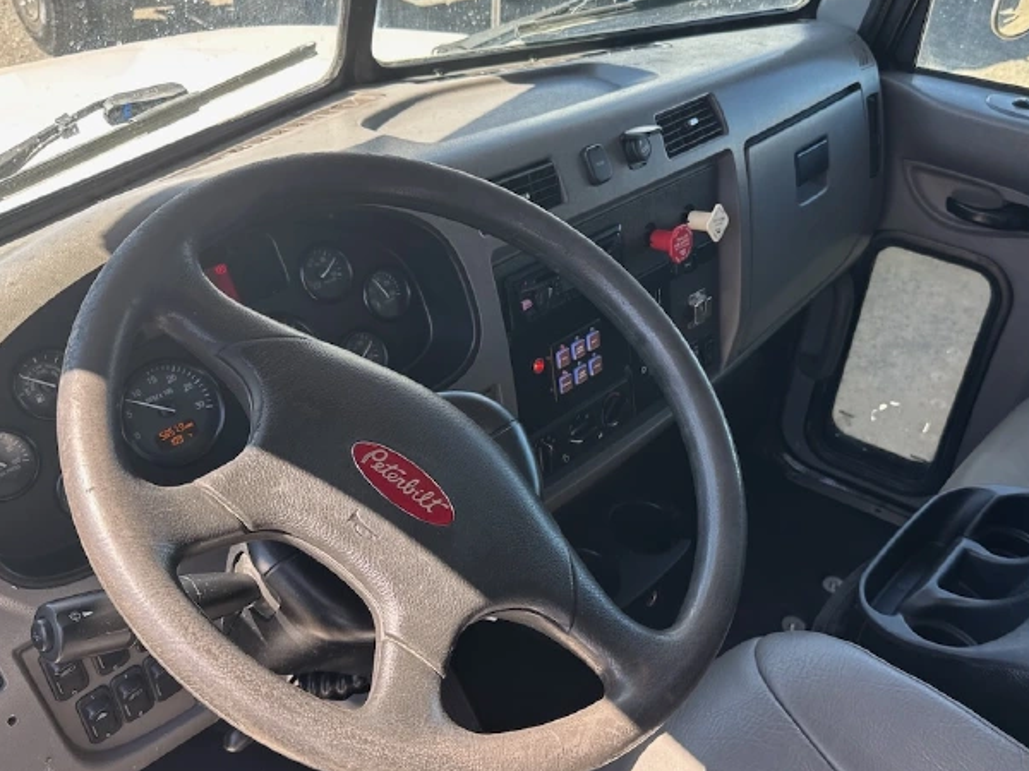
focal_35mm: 32
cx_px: 561
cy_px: 418
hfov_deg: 56.7
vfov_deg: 44.1
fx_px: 951
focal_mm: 6.76
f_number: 1.78
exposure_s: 1/296
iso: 80
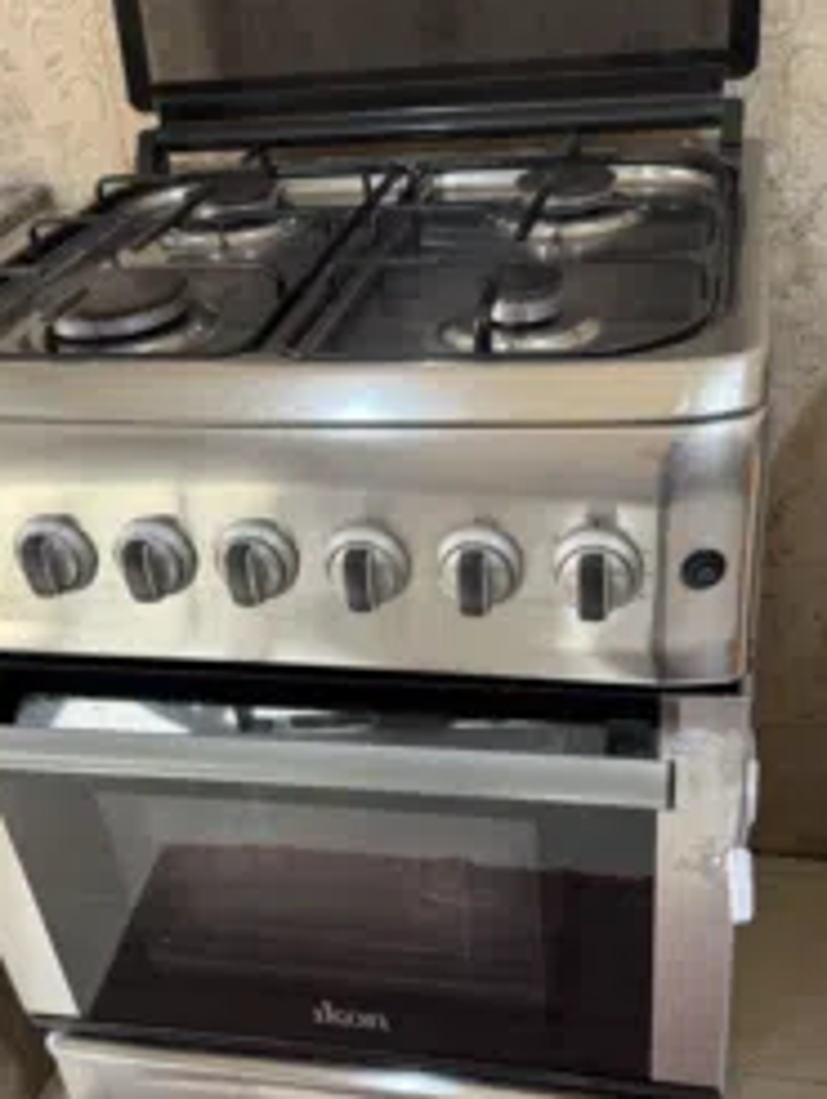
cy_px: 675
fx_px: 1240
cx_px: 411
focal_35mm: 39
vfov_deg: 47.5
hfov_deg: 36.9
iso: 200
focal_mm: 6.76
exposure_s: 1/99
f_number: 1.78
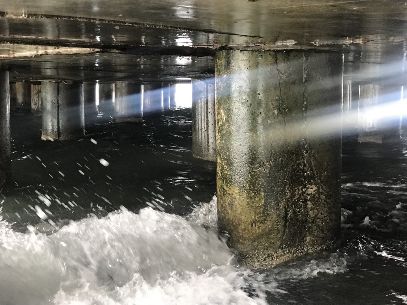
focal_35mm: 57
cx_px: 204
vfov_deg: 25.6
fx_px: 670
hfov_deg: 33.8
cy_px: 152
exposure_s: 1/93
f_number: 2.8
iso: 320
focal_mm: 6.6
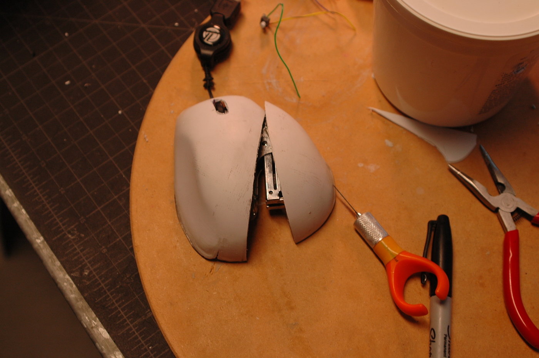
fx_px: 718
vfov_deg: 28.0
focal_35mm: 48
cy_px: 179
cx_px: 270
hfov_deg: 41.1
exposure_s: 1/60
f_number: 4
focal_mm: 32
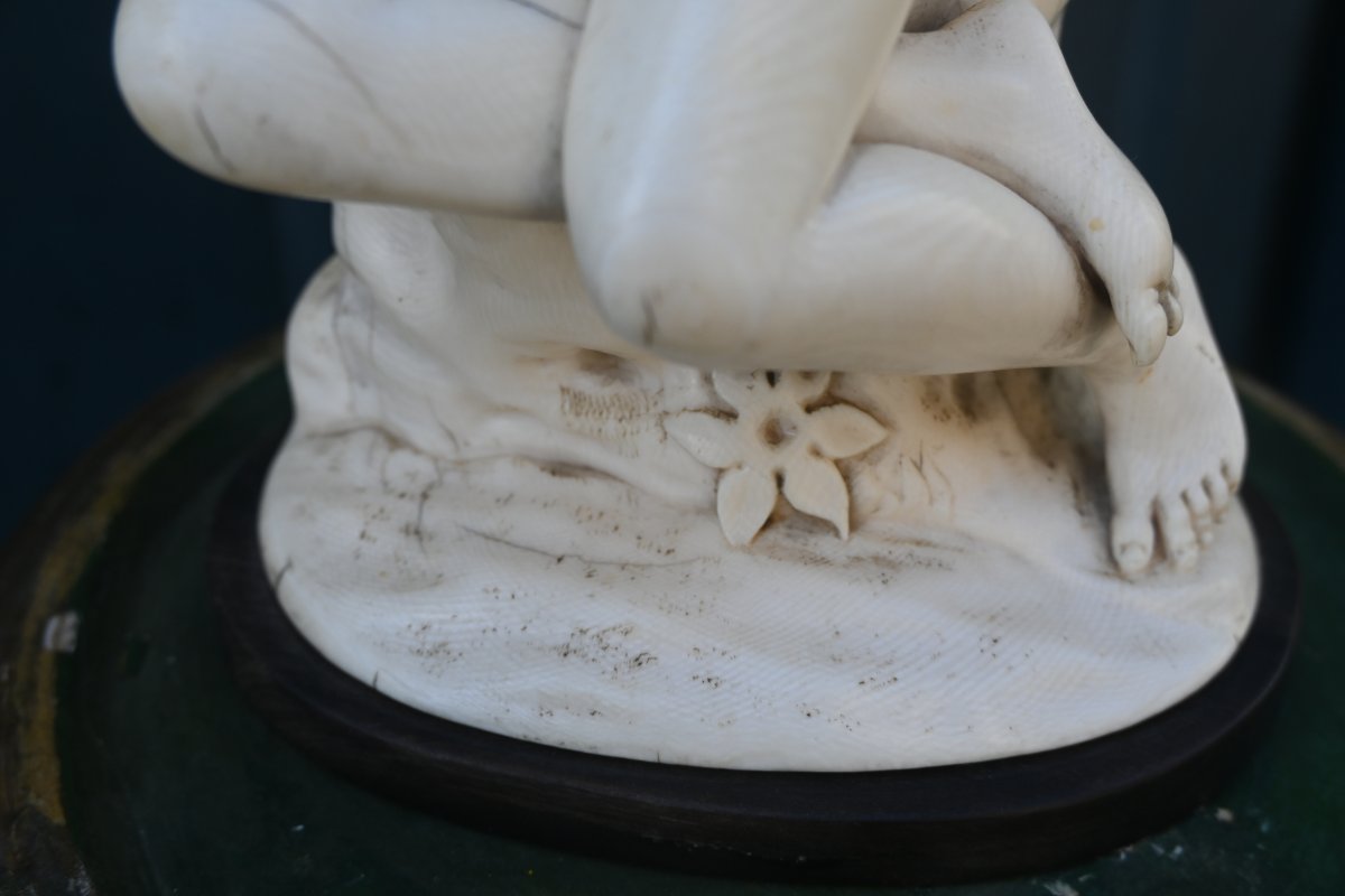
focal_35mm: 46
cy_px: 448
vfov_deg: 28.9
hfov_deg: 42.3
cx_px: 672
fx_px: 1737
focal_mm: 31
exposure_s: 1/250
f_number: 5.6
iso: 200
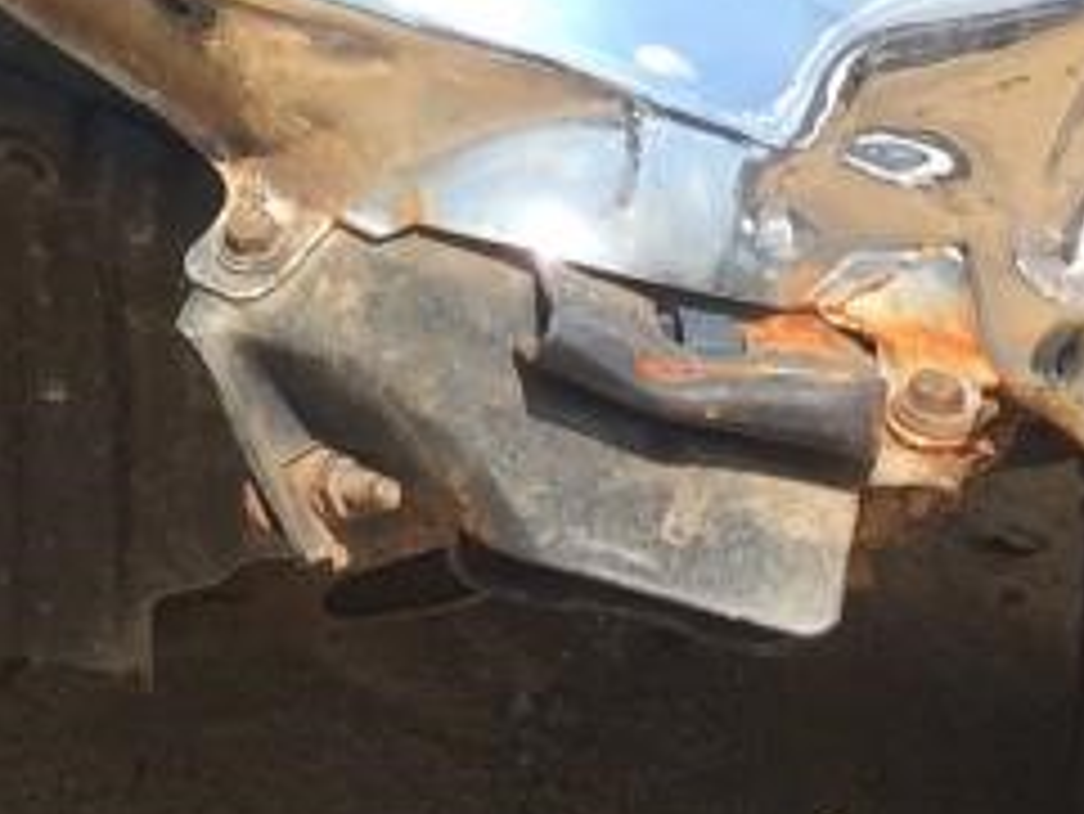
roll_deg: -0.2
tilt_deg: -11.8
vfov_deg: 9.2
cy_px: -675
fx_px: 4825
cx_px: -661
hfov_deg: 12.1
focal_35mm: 154
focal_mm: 4.15
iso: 32
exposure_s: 1/1244
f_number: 2.2
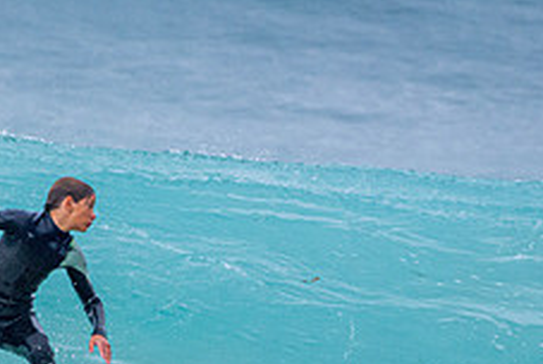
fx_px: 28906
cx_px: 60
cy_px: 439
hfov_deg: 1.1
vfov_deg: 0.7
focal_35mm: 1914
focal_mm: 500
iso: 1250
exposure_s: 1/2500
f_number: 5.6
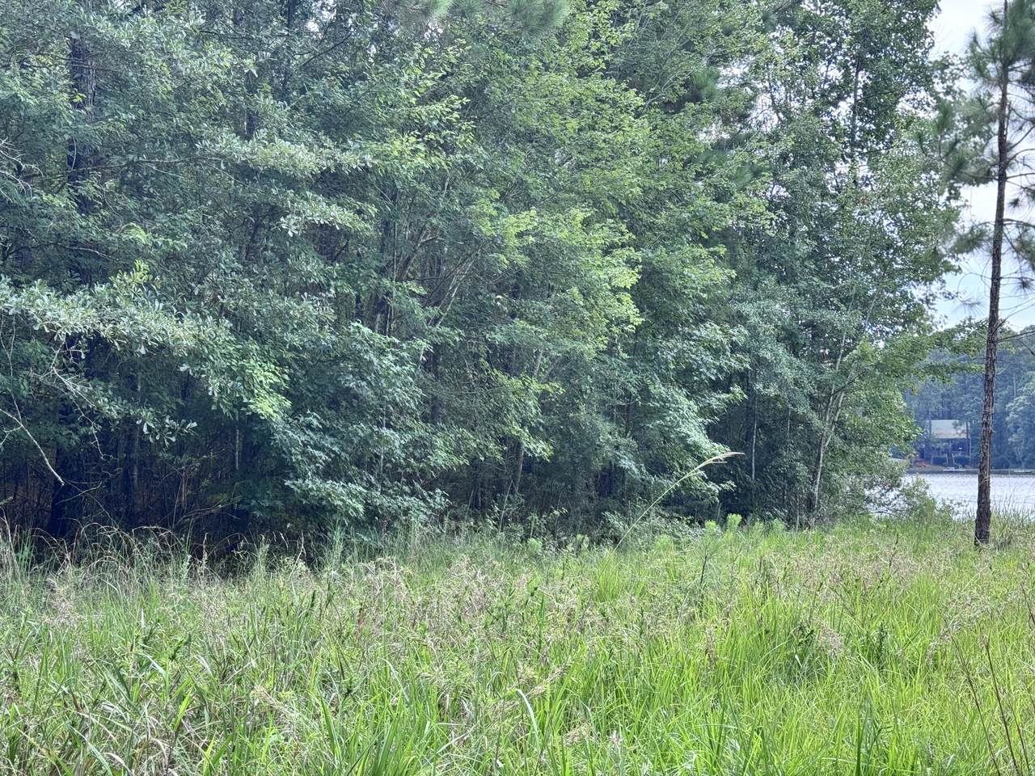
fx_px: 1435
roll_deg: -0.1
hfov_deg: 39.7
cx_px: 518
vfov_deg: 30.3
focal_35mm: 48
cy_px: 388
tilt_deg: +2.1
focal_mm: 6.76
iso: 64
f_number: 1.78
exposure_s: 1/392
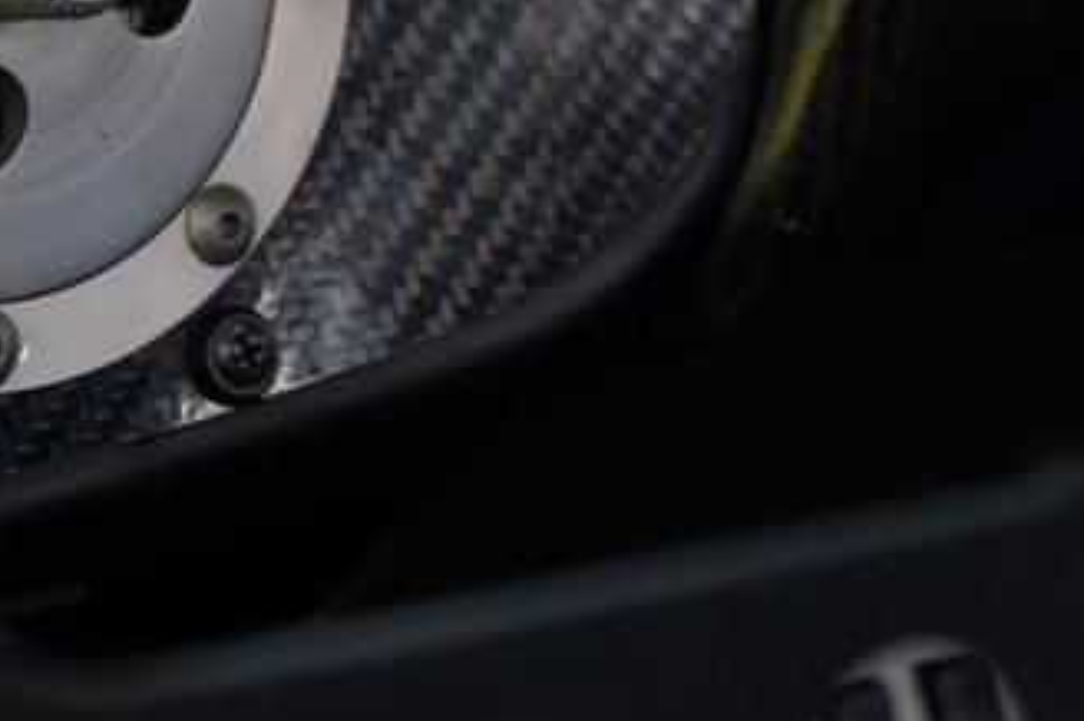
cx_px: 23
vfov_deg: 9.1
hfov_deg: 13.5
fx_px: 4512
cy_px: -3
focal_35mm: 150
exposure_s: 1/60
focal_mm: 42.5
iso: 500
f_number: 4
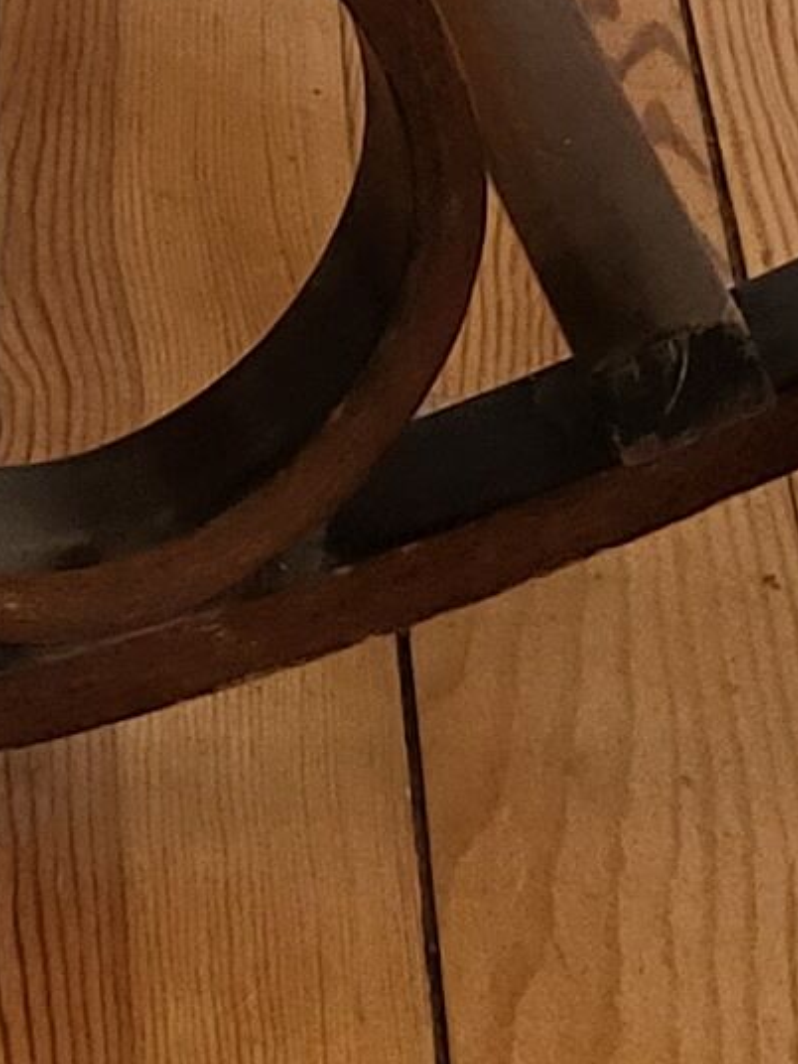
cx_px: -877
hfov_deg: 7.3
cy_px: -2011
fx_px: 5963
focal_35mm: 194
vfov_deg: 8.6
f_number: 1.8
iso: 250
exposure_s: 1/100
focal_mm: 5.4
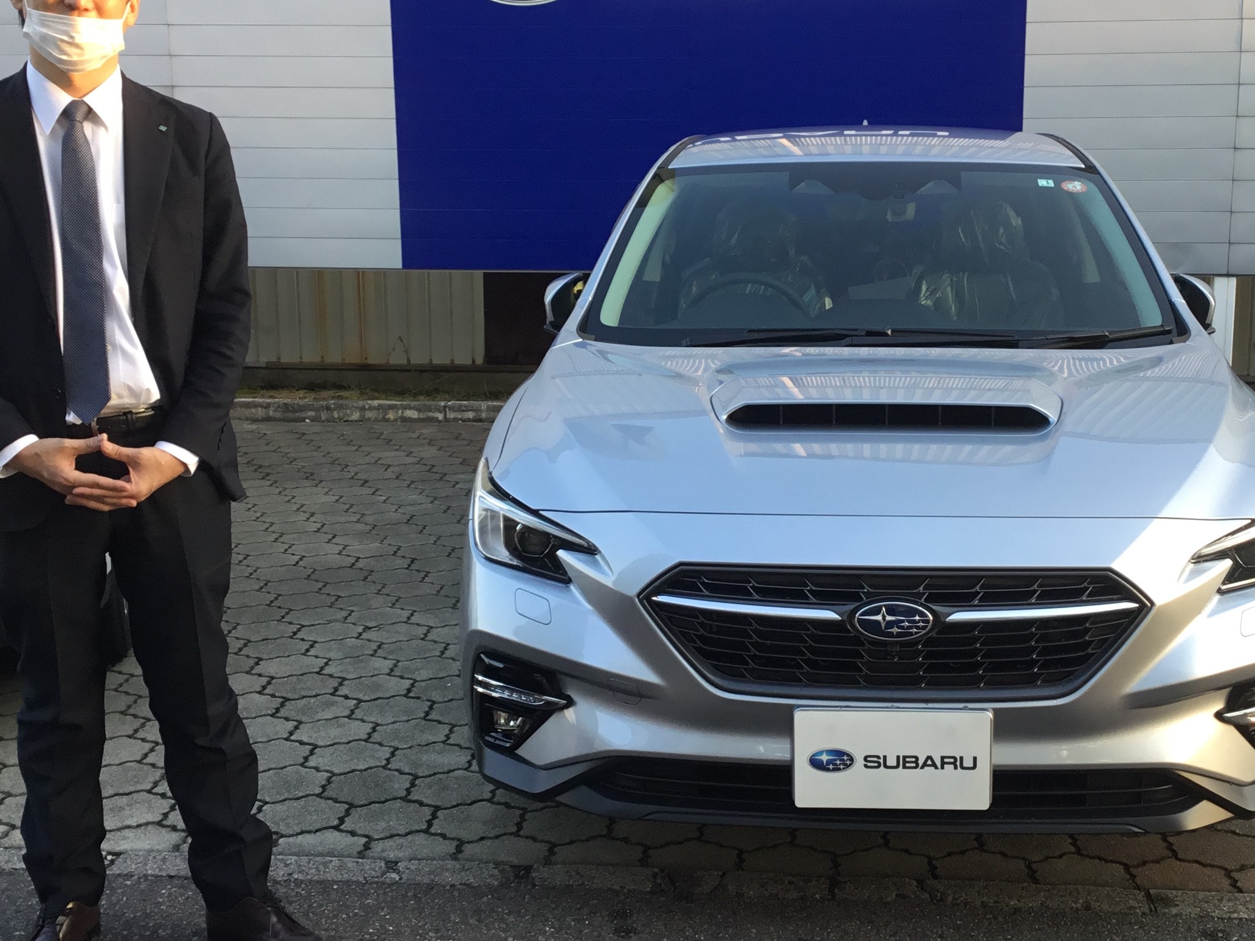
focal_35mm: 49
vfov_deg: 29.7
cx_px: 716
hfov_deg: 38.8
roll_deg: -0.1
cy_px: 431
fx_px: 1777
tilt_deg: -10.1
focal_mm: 3.3
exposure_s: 1/60
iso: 32
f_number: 2.4
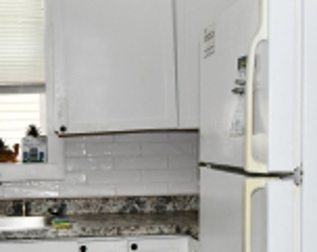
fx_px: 609
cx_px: 152
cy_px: 146
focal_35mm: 65
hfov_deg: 29.2
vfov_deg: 23.4
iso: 640
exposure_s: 1/60
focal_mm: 14
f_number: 6.3
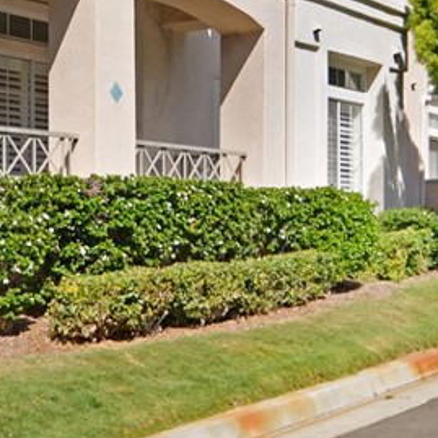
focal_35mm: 73
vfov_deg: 21.9
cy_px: -96
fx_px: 1039
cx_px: 54
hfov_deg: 23.2
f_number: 4
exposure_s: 1/4000
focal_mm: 15
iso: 100
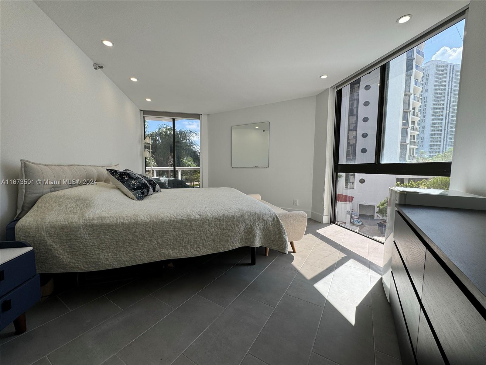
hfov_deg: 102.1
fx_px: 197
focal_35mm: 14
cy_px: 182
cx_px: 243
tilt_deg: -4.0
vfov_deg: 85.7
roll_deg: -0.7
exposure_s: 1/302
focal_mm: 2.22
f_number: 2.2
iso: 40
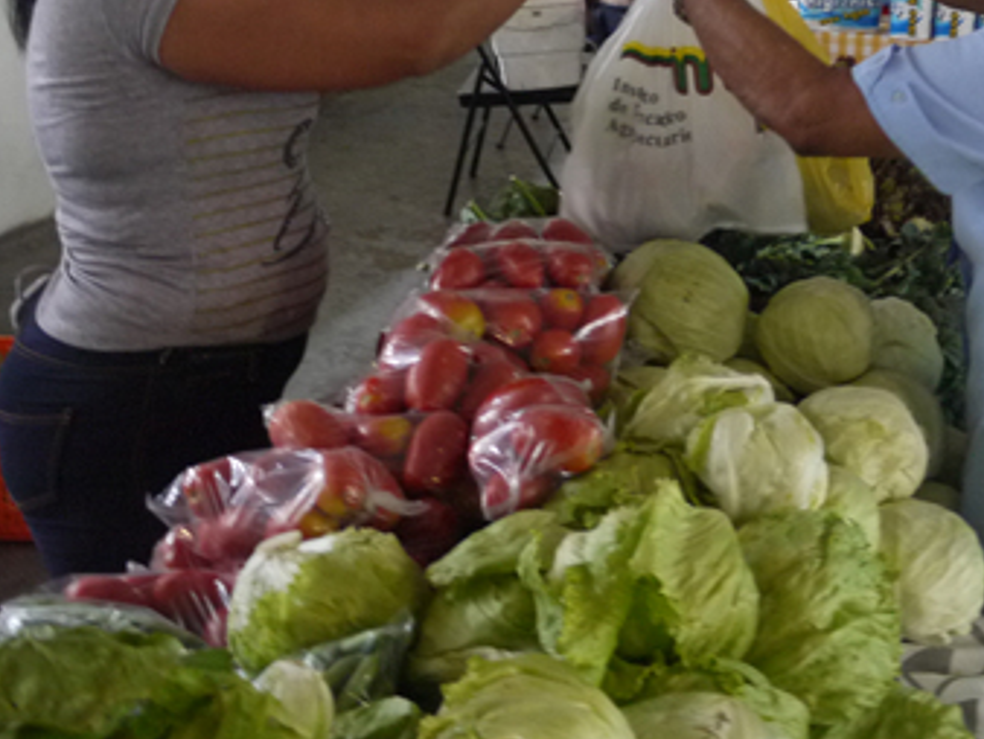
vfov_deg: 26.9
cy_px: 131
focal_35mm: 53
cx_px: 725
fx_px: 1508
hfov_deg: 35.4
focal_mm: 14
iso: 800
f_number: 3.5
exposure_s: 1/25
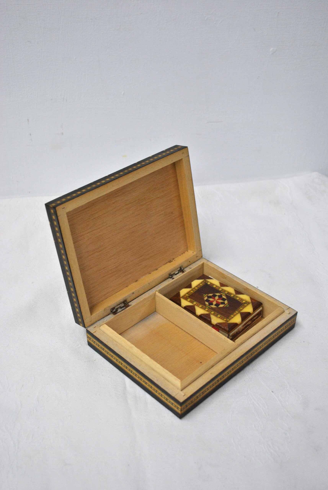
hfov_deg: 29.9
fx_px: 613
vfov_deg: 43.6
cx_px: 164
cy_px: 245
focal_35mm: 45
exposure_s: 1/60
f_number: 4.5
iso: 400
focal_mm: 30
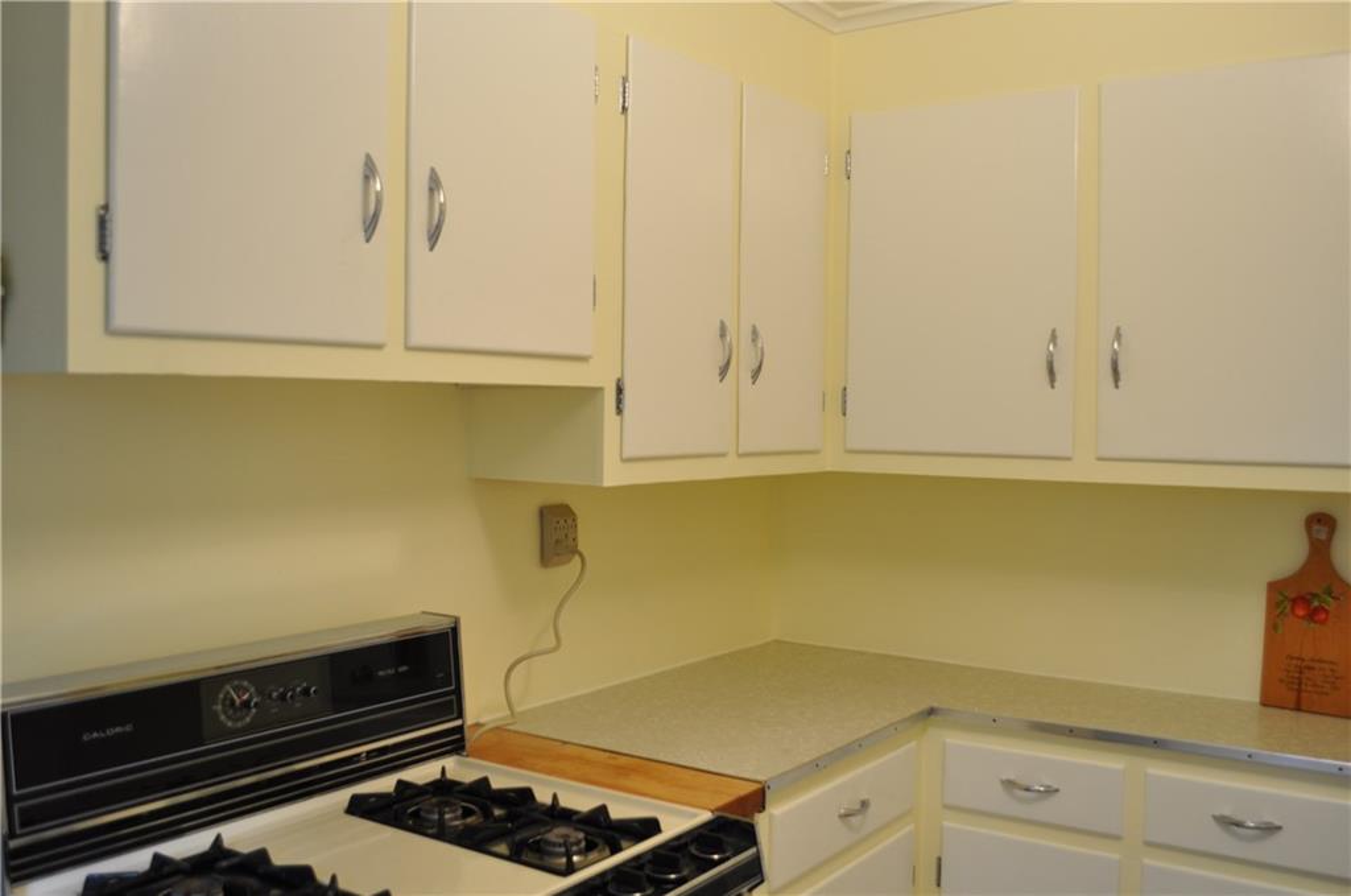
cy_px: 448
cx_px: 676
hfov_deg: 57.3
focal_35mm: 33
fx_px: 1236
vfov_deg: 39.8
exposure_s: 1/20
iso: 400
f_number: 4.5
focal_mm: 22
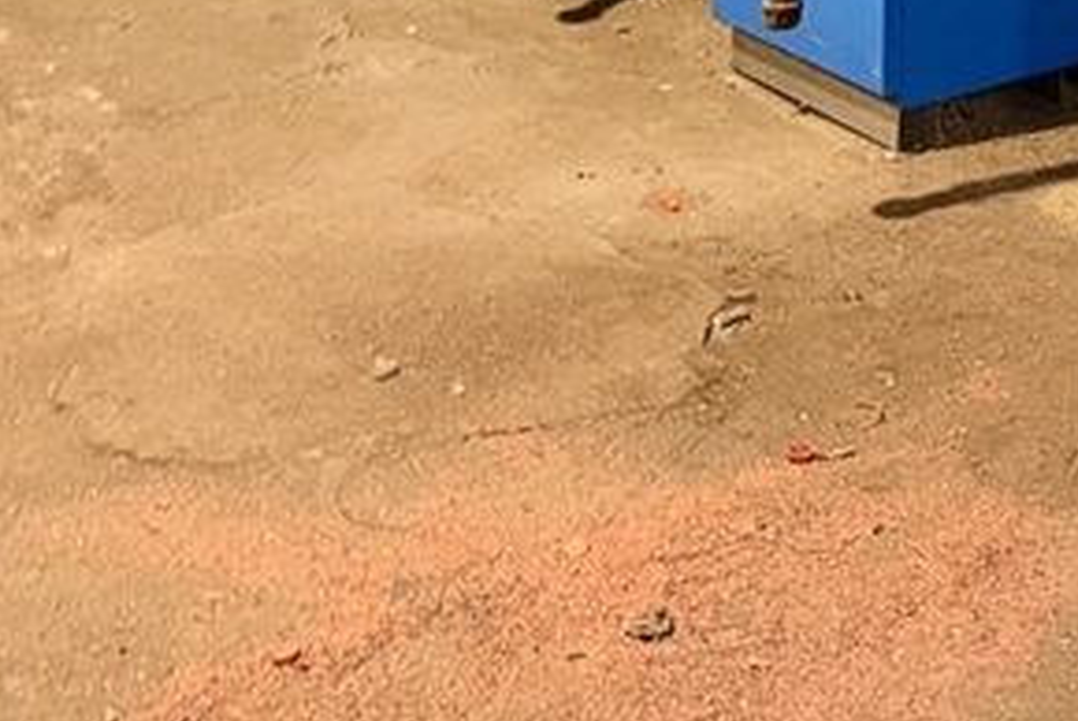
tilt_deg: -8.3
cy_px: -468
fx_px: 2638
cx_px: 1357
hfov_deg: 21.2
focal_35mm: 88
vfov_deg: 14.2
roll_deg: -2.2
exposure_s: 1/9
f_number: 1.78
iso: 100
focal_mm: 6.76
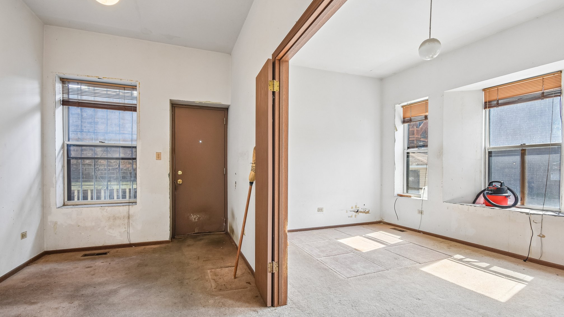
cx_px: 278
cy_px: 172
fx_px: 239
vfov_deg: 67.0
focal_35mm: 16
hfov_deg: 99.4
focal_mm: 10
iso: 400
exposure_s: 1/50
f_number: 8
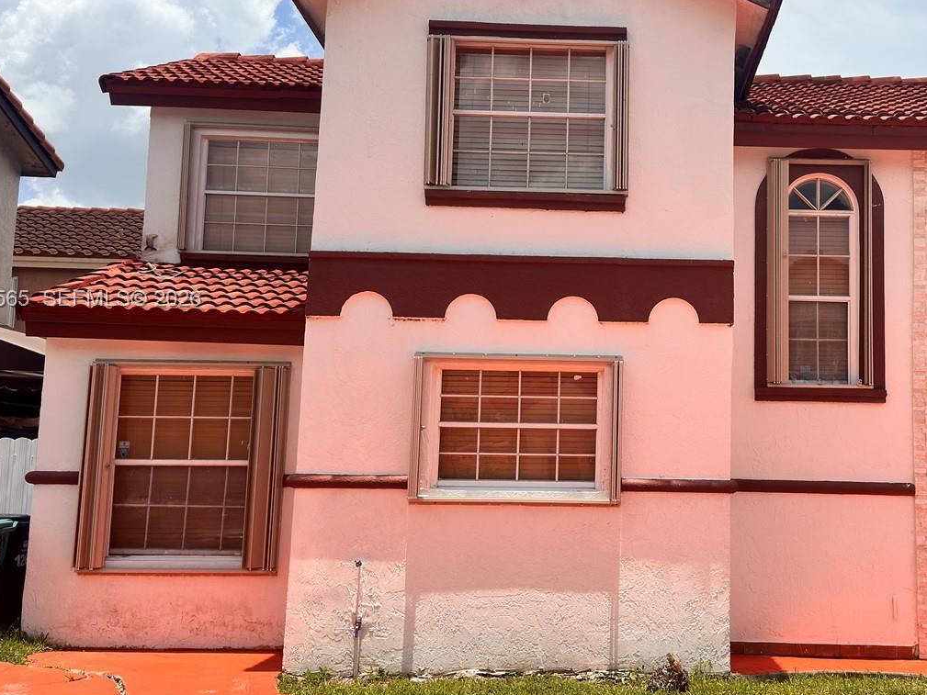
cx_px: 650
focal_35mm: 46
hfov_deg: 40.5
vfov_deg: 31.5
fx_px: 1232
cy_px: 300
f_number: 1.78
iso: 100
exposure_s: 1/9434
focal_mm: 6.86
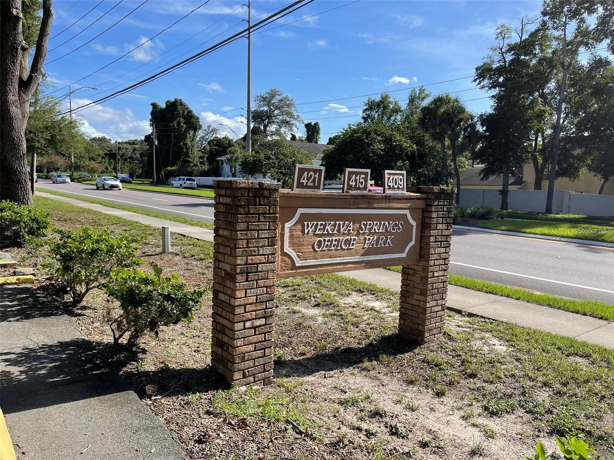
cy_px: 230
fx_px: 461
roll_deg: -1.4
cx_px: 307
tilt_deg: -6.6
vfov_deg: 53.1
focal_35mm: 26
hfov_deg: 67.3
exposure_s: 1/2660
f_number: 1.6
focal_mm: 5.1
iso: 32
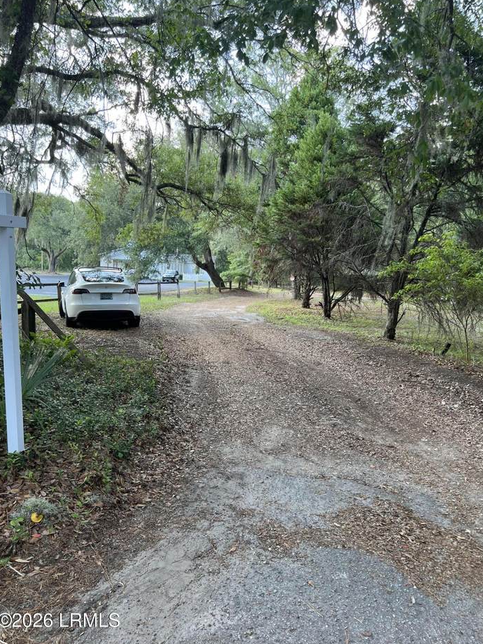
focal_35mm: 27
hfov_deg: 51.4
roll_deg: -3.7
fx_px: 502
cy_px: 316
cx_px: 247
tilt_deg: -4.9
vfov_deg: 65.3
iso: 50
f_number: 1.5
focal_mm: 5.7
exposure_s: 1/166
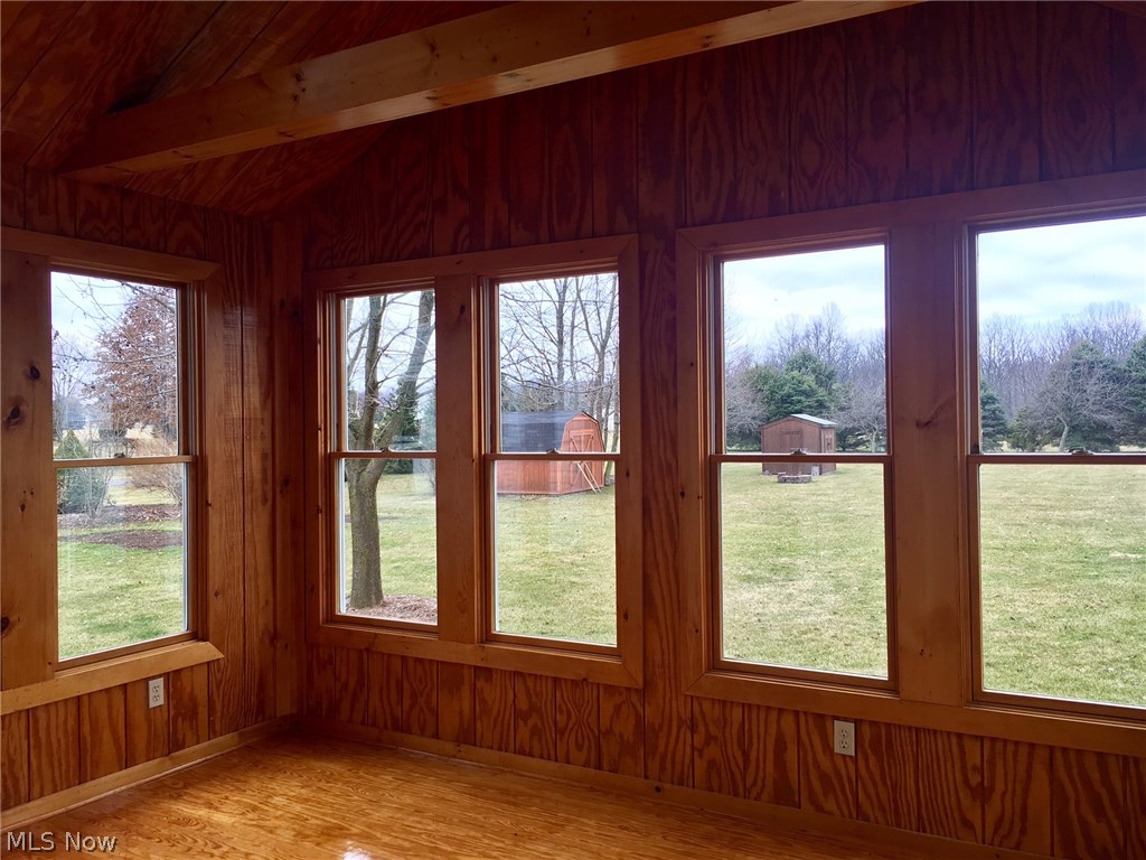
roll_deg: +0.8
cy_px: 430
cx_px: 573
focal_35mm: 29
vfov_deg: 48.2
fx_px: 960
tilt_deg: +0.7
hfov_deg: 61.7
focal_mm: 4.15
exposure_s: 1/40
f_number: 2.2
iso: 25
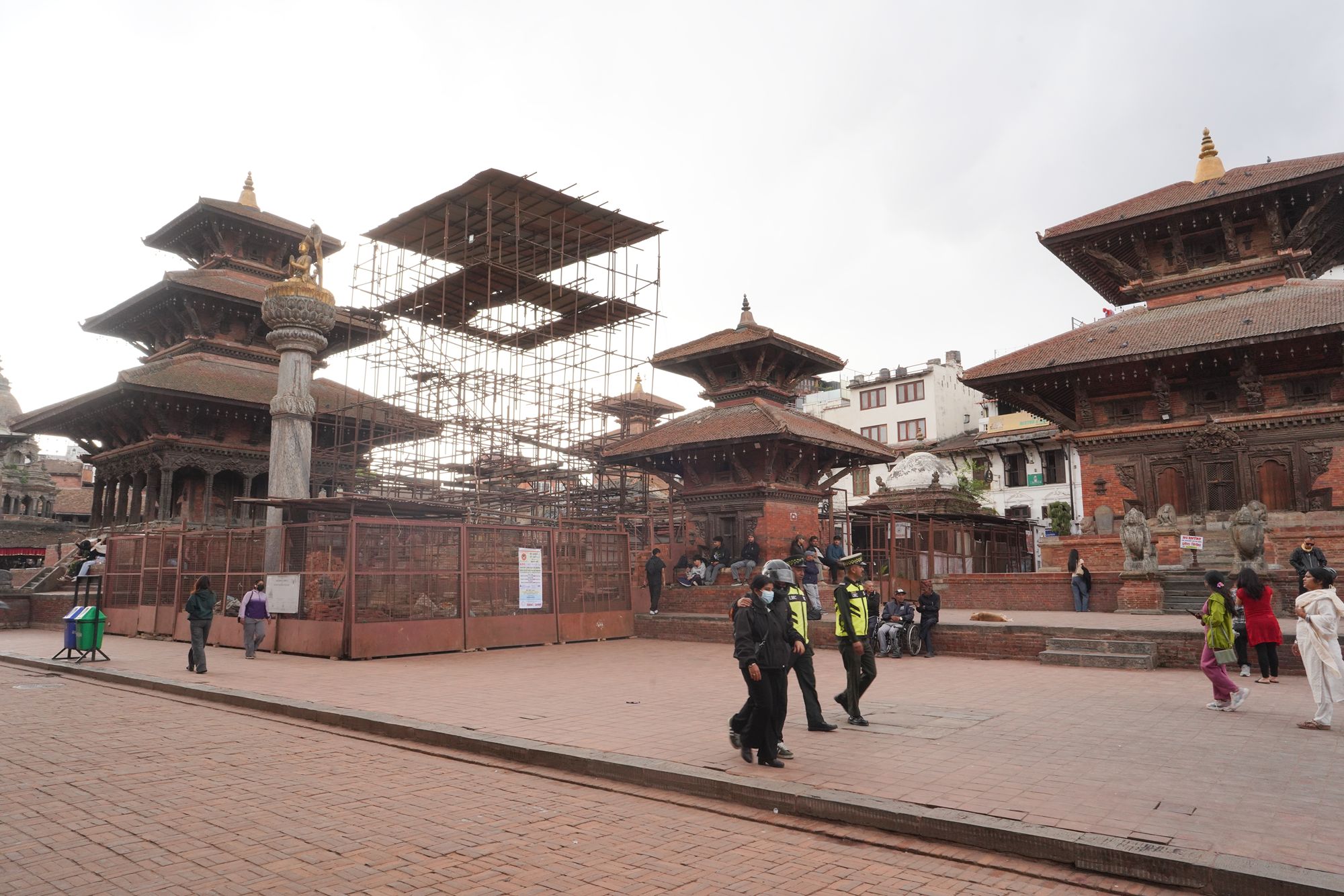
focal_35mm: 24
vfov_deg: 53.1
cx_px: 672
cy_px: 448
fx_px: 896
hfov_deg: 73.7
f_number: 16
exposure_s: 1/100
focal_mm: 24
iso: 800
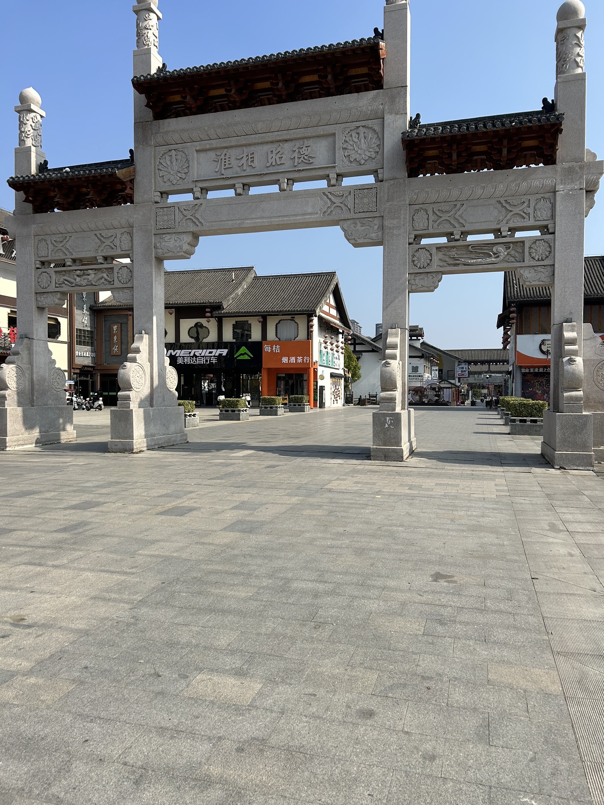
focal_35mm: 26
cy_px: 402
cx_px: 302
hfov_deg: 53.1
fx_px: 605
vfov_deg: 67.3
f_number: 1.5
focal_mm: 5.7
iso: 50
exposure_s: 1/4831
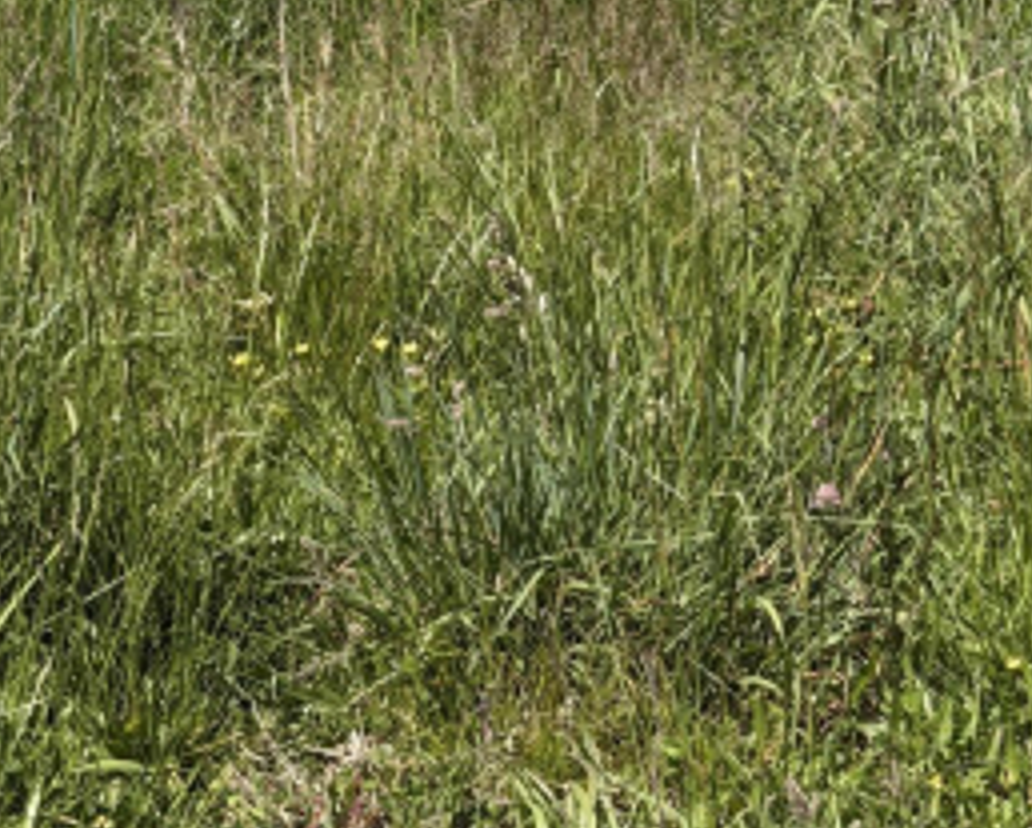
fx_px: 3700
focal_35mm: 121
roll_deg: -2.7
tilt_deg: -8.9
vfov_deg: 12.6
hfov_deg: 15.9
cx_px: 596
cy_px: -78
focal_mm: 6.76
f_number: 1.78
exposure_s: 1/4098
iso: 64
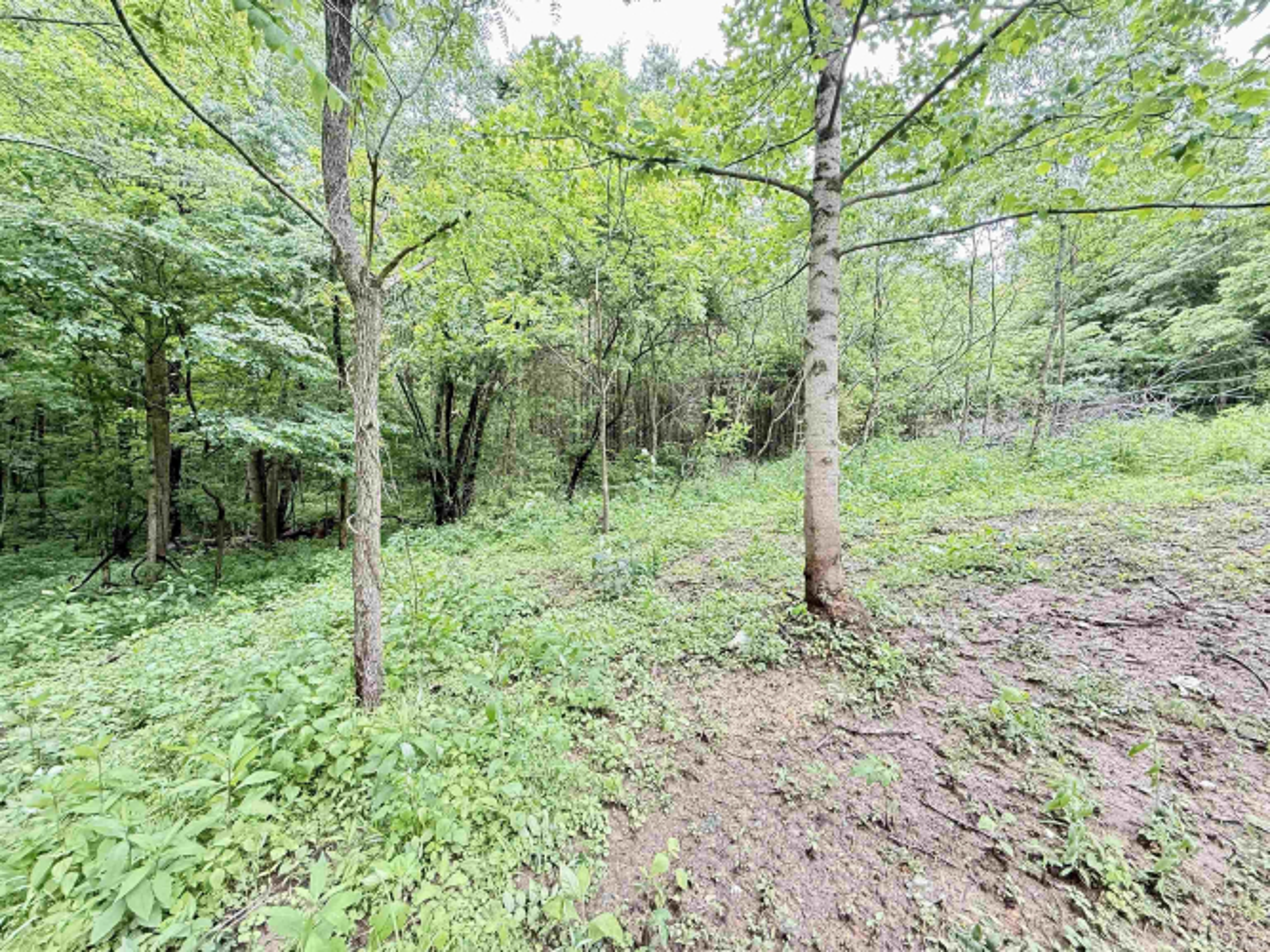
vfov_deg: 85.7
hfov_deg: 102.1
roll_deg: -0.7
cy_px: 476
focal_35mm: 14
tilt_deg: -1.8
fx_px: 514
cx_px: 635
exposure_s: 1/99
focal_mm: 2.22
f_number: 2.2
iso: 160
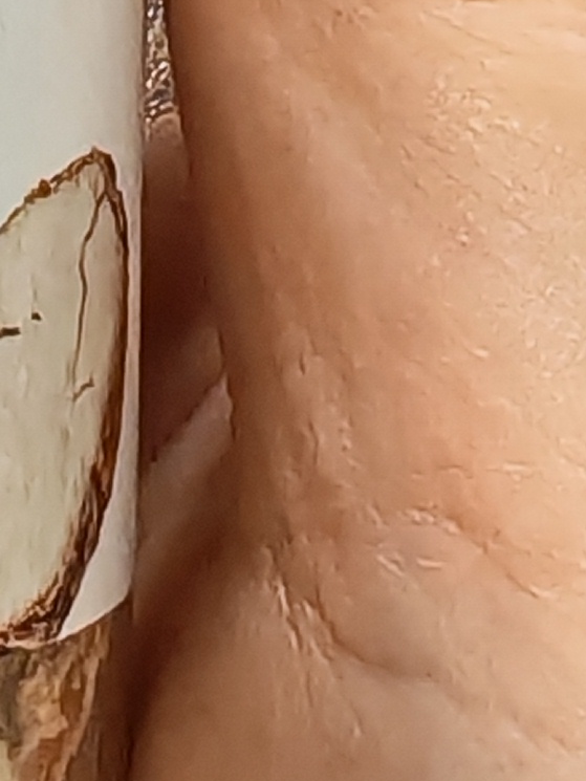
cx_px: -239
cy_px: -363
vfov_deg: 12.9
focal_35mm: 145
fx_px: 3272
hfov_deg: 10.0
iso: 125
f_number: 2.2
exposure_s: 1/33
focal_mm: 1.96
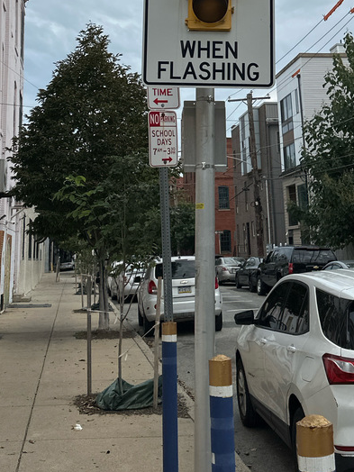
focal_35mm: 55
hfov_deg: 26.5
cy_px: 78
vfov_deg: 33.7
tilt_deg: +14.5
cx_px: 217
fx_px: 750
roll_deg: +2.8
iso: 80
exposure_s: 1/13699
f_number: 1.78
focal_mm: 6.86
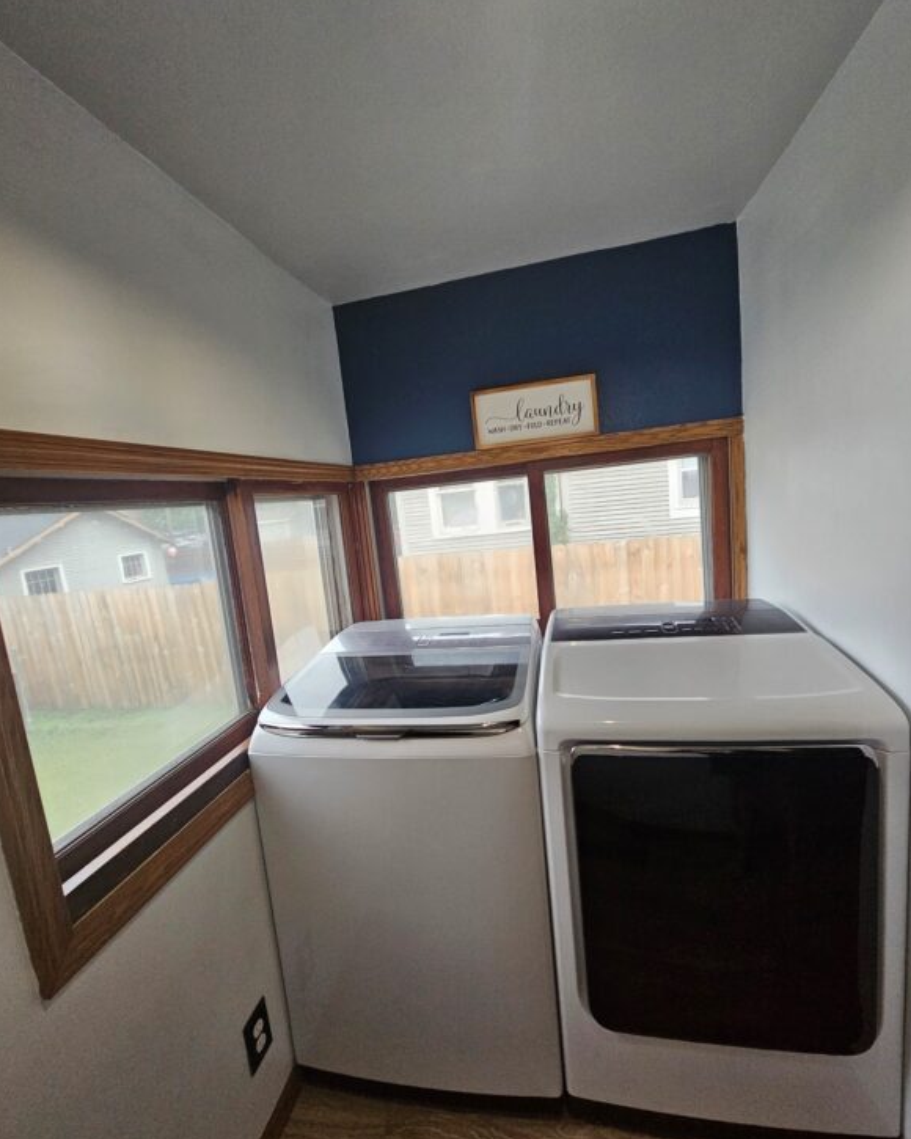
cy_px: 570
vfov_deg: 100.7
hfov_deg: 88.0
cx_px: 462
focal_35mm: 14
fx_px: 472
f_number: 2.2
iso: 320
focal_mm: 2.2
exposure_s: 1/77.4
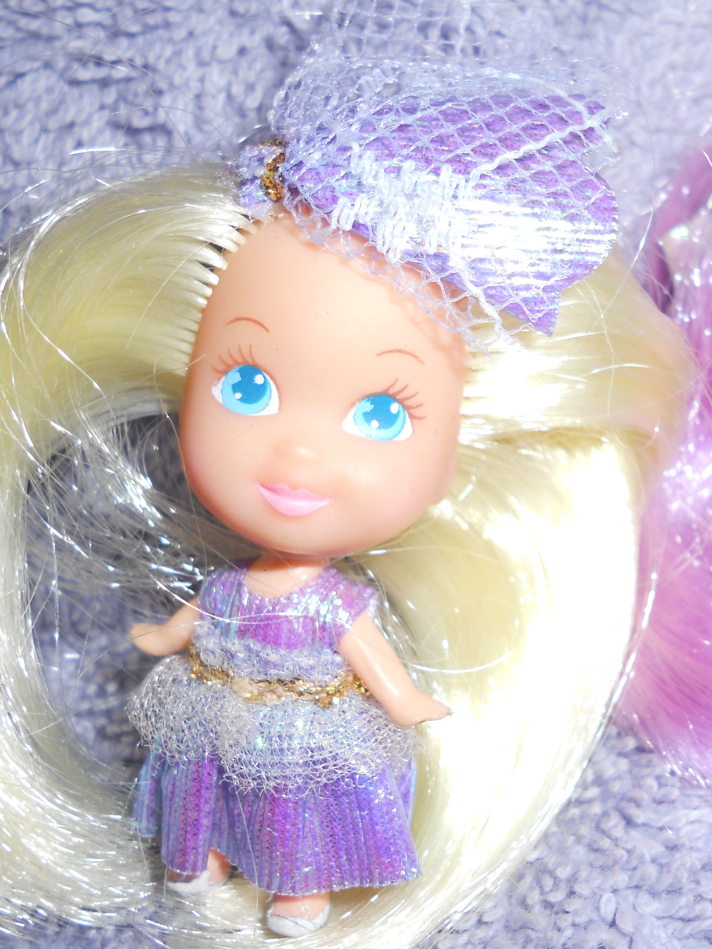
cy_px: 473
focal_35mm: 44
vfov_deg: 42.9
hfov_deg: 32.3
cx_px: 522
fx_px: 1207
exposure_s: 1/25
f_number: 8.8
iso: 80
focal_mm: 5.8
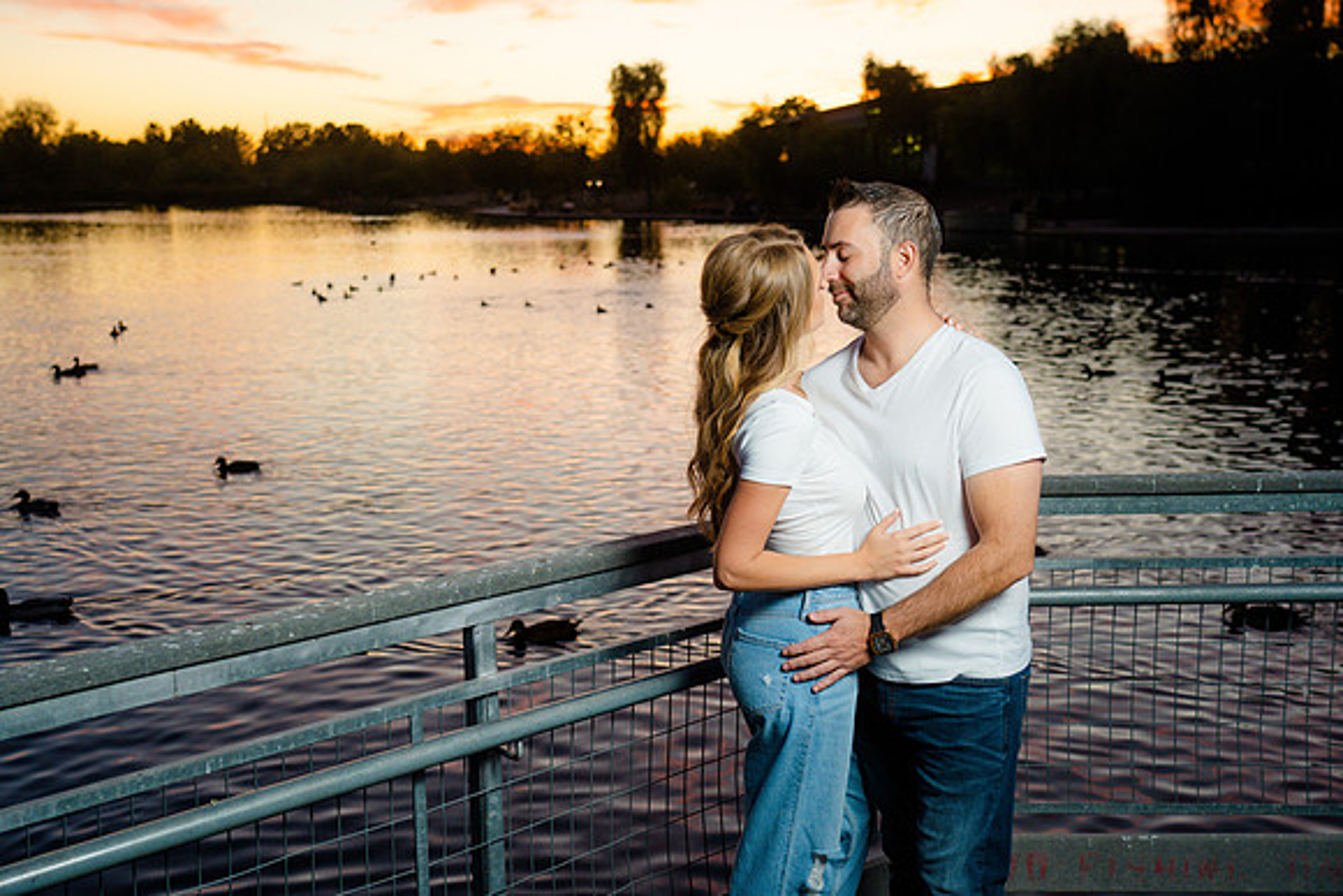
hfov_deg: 46.4
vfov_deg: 31.9
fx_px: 1567
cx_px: 672
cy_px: 448
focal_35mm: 42
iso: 640
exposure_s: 1/200
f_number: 4
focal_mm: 42
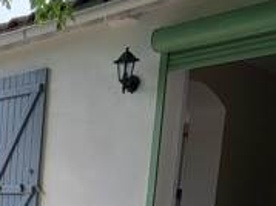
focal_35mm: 58
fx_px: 462
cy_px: 272
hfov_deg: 23.0
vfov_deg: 22.4
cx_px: -188
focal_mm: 2.2
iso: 50
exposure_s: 1/266
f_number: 2.2
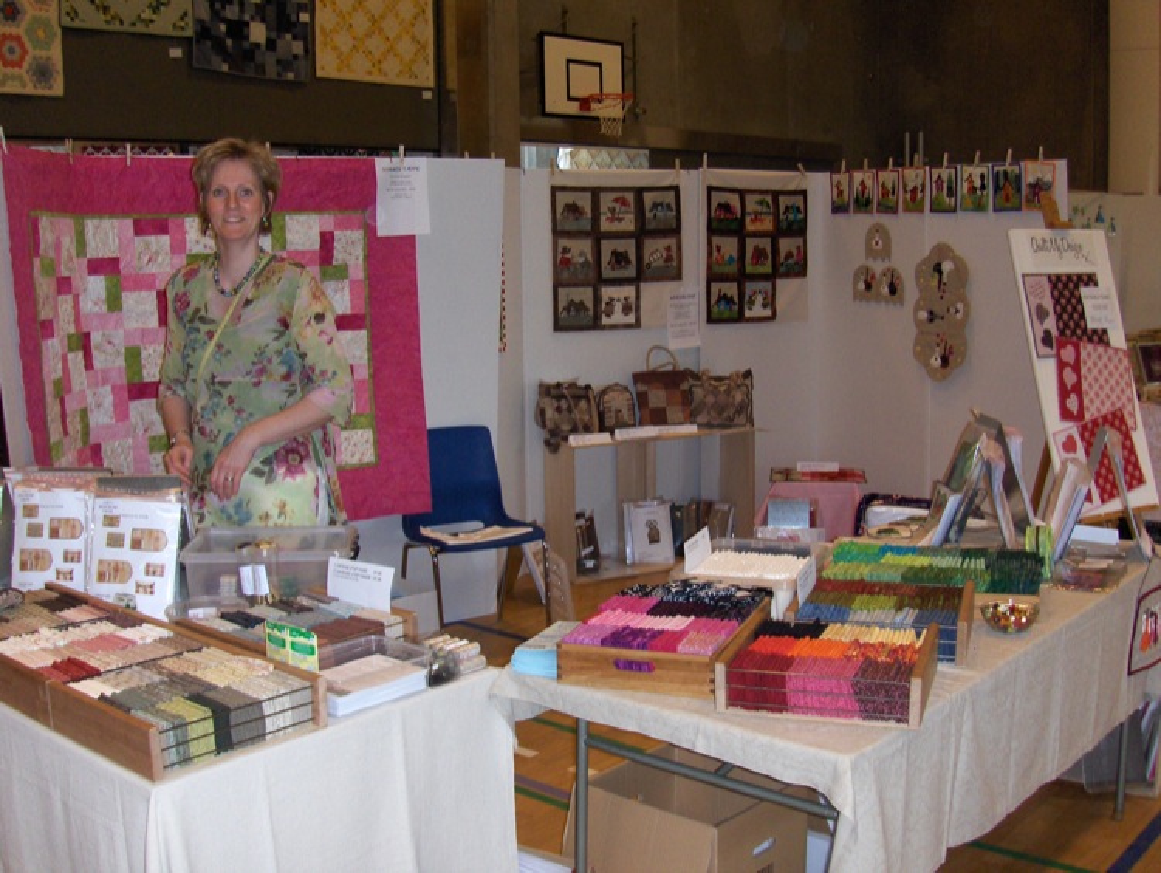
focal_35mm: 41
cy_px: 436
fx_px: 1376
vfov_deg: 35.2
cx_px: 580
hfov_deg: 45.7
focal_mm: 6.5
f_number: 3.5
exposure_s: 1/60
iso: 100
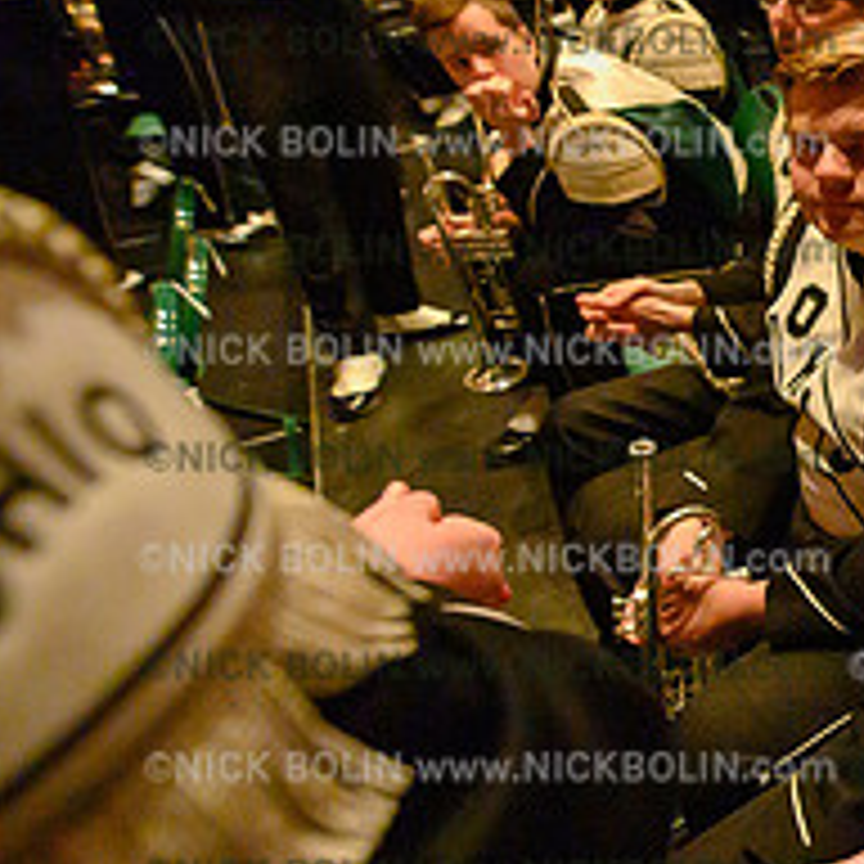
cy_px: 353
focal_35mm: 36
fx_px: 1017
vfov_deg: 45.8
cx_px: 1192
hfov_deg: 31.6
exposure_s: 1/320
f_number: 2.8
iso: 25600
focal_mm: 14
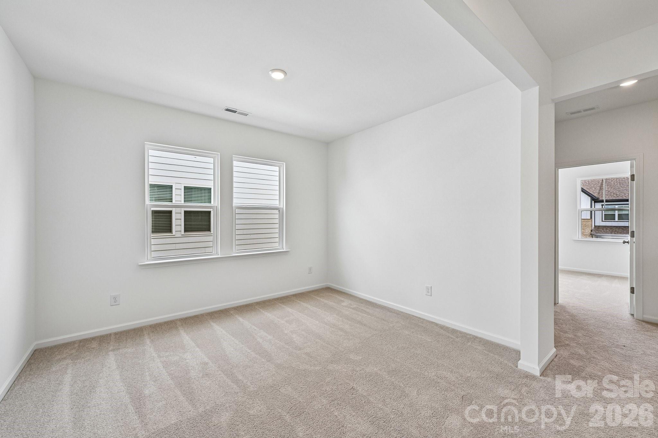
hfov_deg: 104.3
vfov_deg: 81.2
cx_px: 329
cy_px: 219
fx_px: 256
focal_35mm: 14
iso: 100
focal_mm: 14
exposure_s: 1/20
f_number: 8
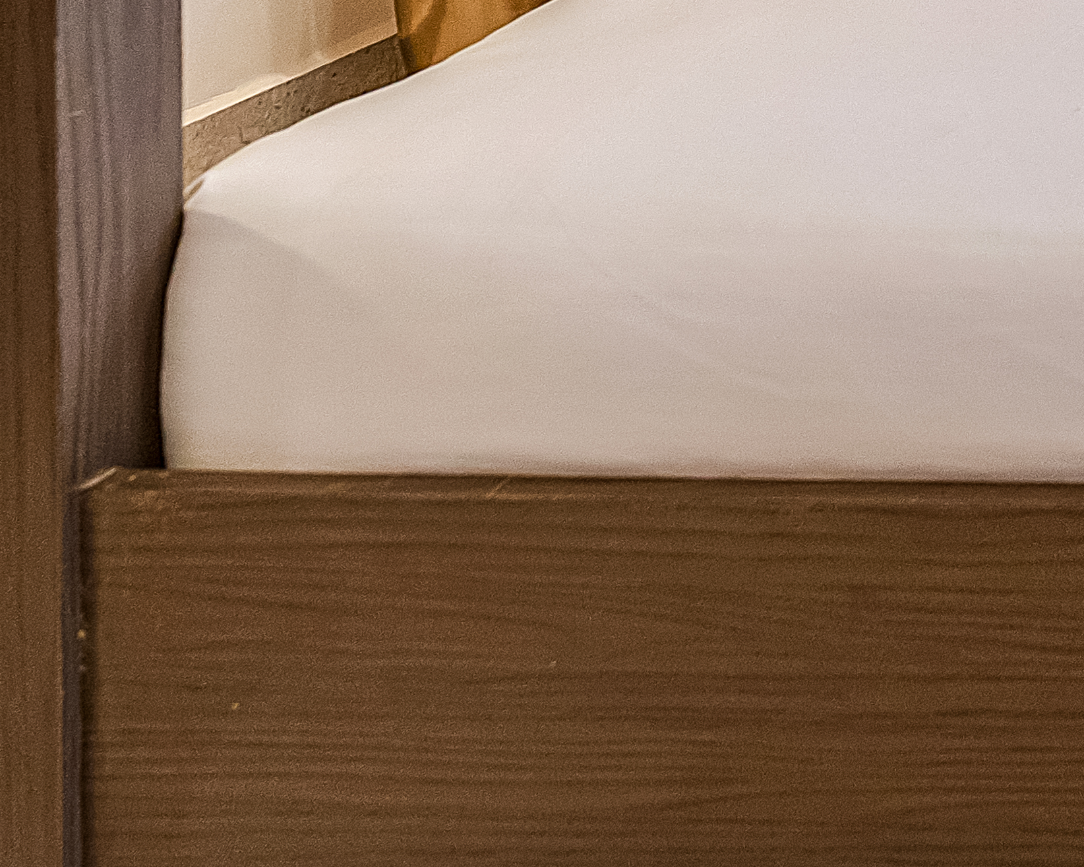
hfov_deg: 21.0
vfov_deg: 19.0
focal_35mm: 64
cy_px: -642
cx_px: 1909
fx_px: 2053
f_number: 5.6
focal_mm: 16
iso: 640
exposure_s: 1/125
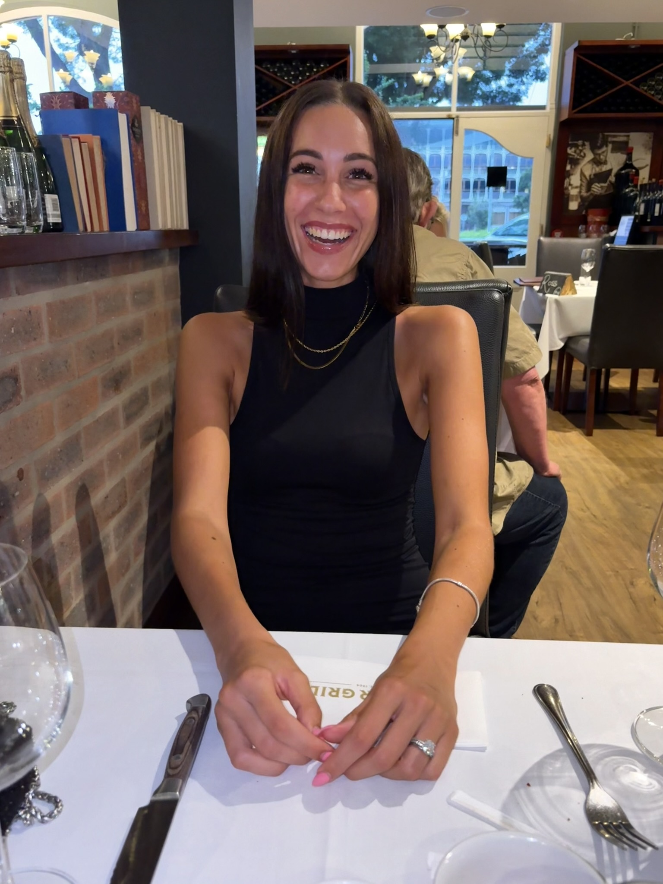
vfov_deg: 67.3
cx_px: 332
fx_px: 664
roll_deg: -0.5
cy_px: 442
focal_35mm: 26
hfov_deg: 53.1
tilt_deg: -15.7
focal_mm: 5.96
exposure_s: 1/4
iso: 80
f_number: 1.6
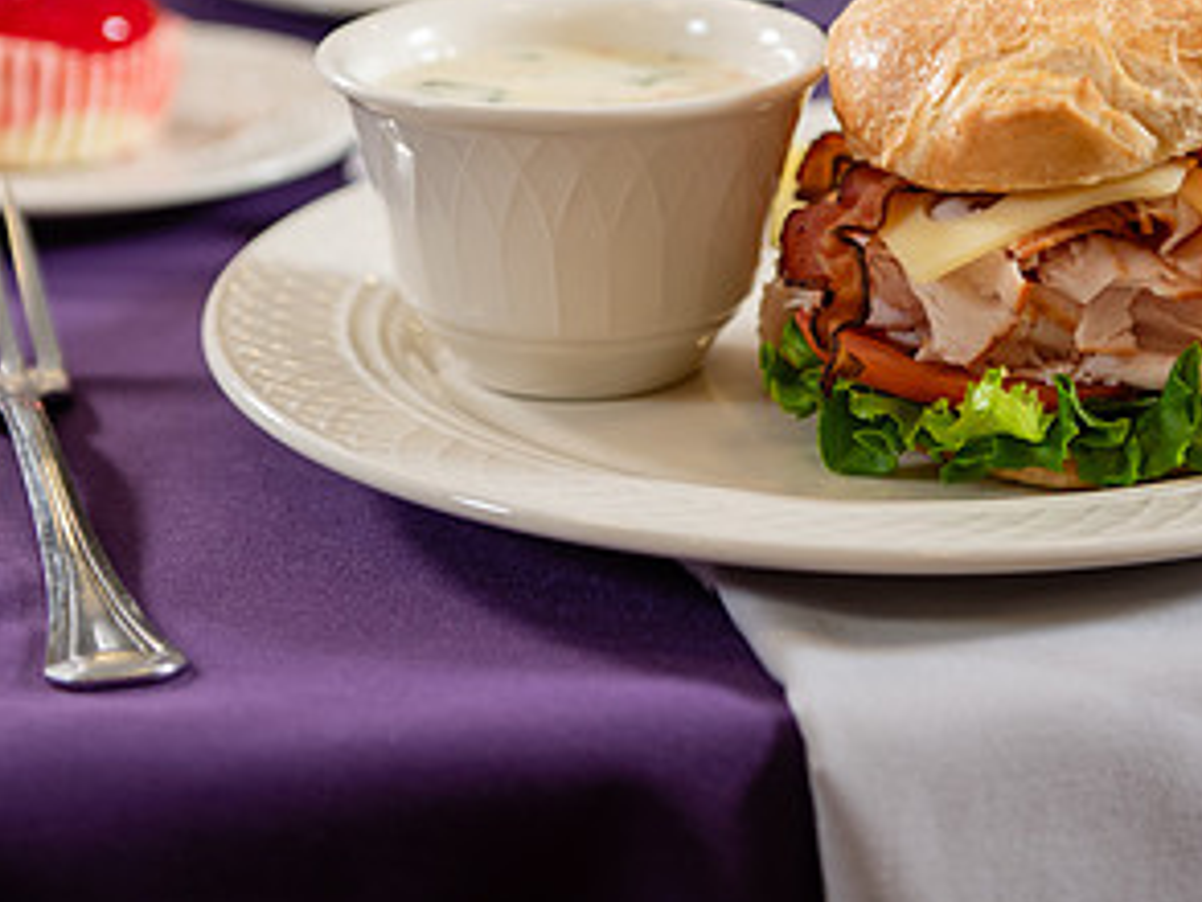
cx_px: 660
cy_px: 178
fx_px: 4099
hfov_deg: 16.7
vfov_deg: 12.5
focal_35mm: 118
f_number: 3.2
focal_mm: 62
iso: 250
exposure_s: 1/160
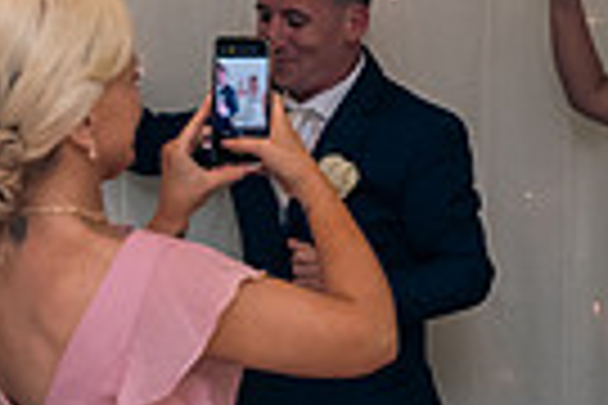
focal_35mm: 133
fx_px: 2246
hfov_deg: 15.4
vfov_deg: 10.3
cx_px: 450
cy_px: 187
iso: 640
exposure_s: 1/160
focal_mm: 31
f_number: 3.5
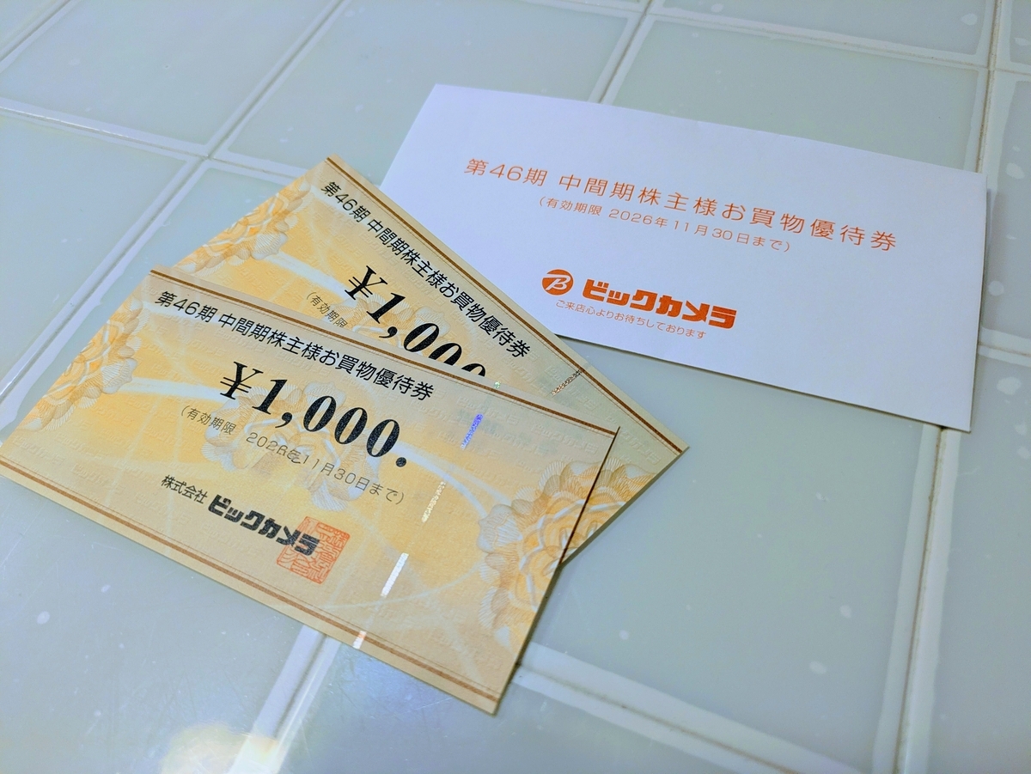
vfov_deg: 54.9
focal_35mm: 25
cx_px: 516
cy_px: 387
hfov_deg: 69.4
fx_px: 745
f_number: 1.89
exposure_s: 1/100
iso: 300
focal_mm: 5.43
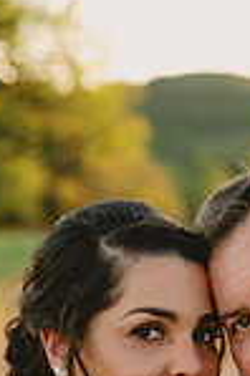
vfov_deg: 12.9
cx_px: 259
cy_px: 553
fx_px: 1576
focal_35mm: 151
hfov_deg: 9.0
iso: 80
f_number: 2.8
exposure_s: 1/160
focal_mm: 50
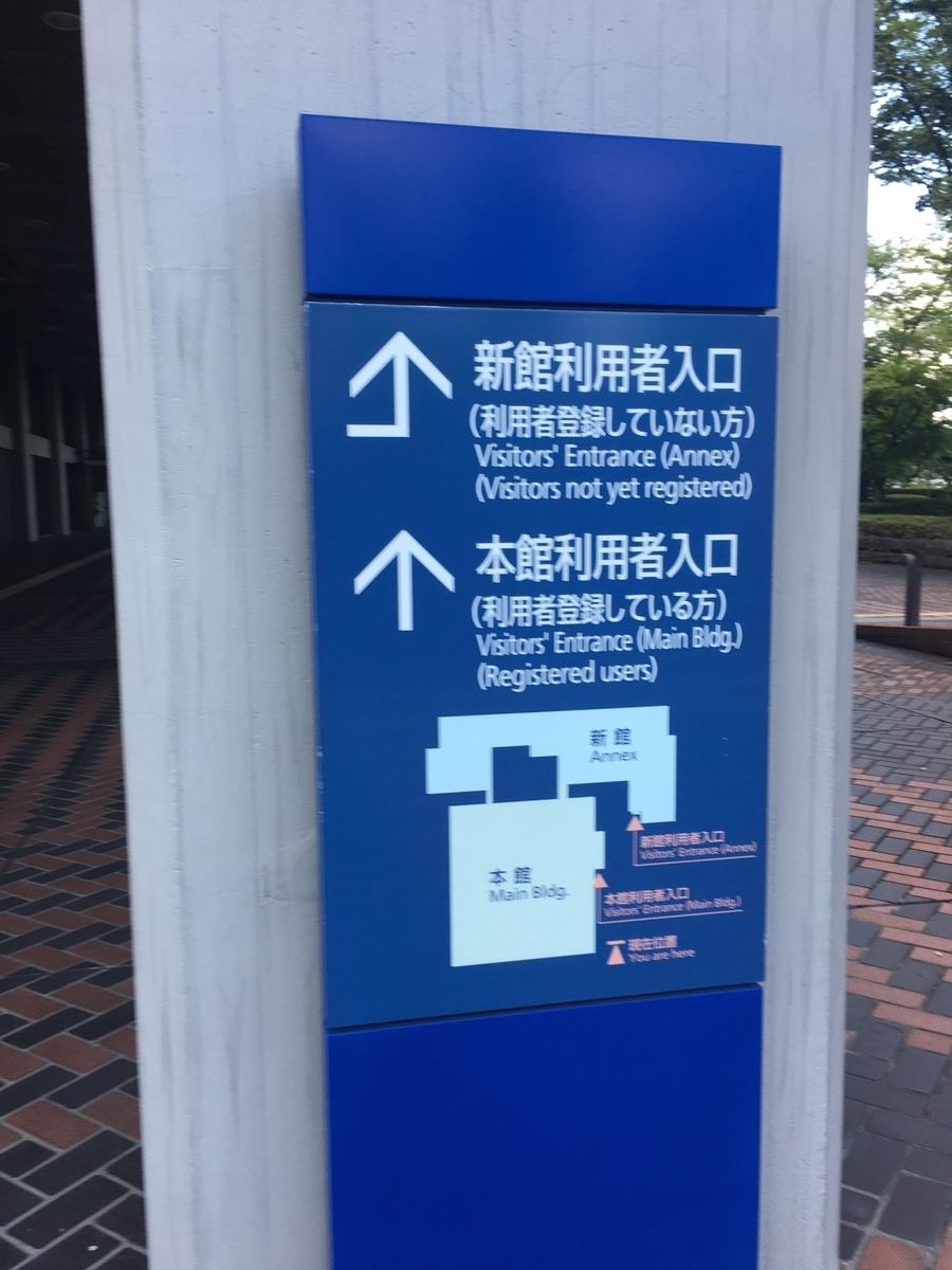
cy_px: 635
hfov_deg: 48.2
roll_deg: +0.5
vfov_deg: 61.7
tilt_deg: -7.9
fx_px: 1063
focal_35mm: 29
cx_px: 476
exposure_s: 1/125
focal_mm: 4.15
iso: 25
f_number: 2.2
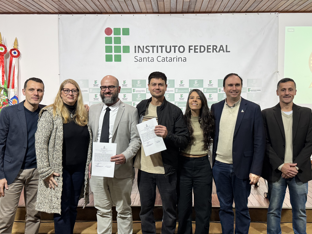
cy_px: 115
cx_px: 170
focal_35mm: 35
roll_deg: +0.0
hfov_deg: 52.6
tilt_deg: -3.7
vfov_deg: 40.7
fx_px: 315
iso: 200
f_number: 1.78
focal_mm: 6.76
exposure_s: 1/120
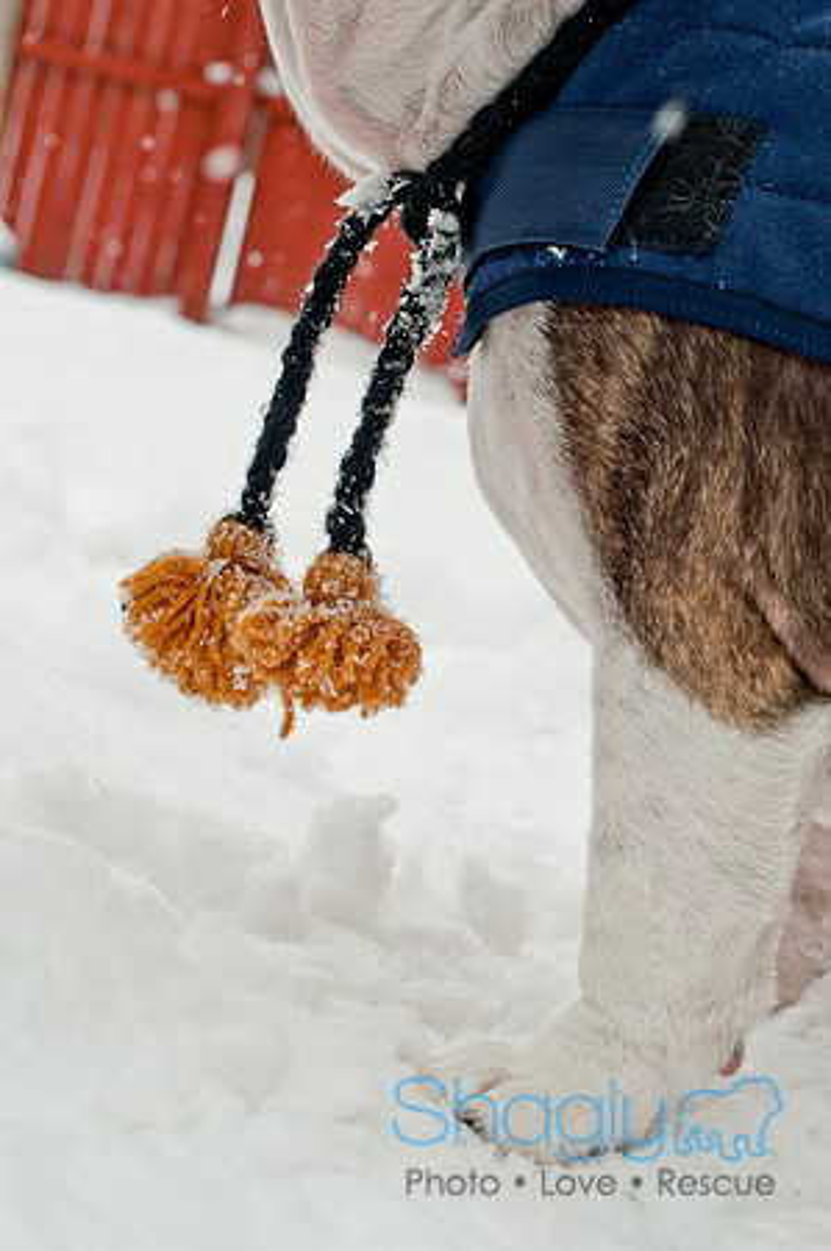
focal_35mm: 75
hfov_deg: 18.1
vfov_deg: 27.0
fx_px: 2603
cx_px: 416
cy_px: 626
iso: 200
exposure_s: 1/400
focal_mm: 50
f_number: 5.6
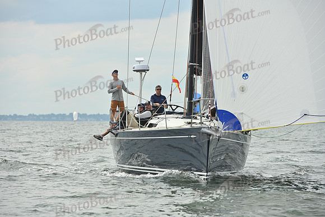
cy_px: 108
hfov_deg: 10.3
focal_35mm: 200
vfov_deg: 6.9
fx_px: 1806
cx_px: 162
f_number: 8
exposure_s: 1/1600
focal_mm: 200
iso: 320
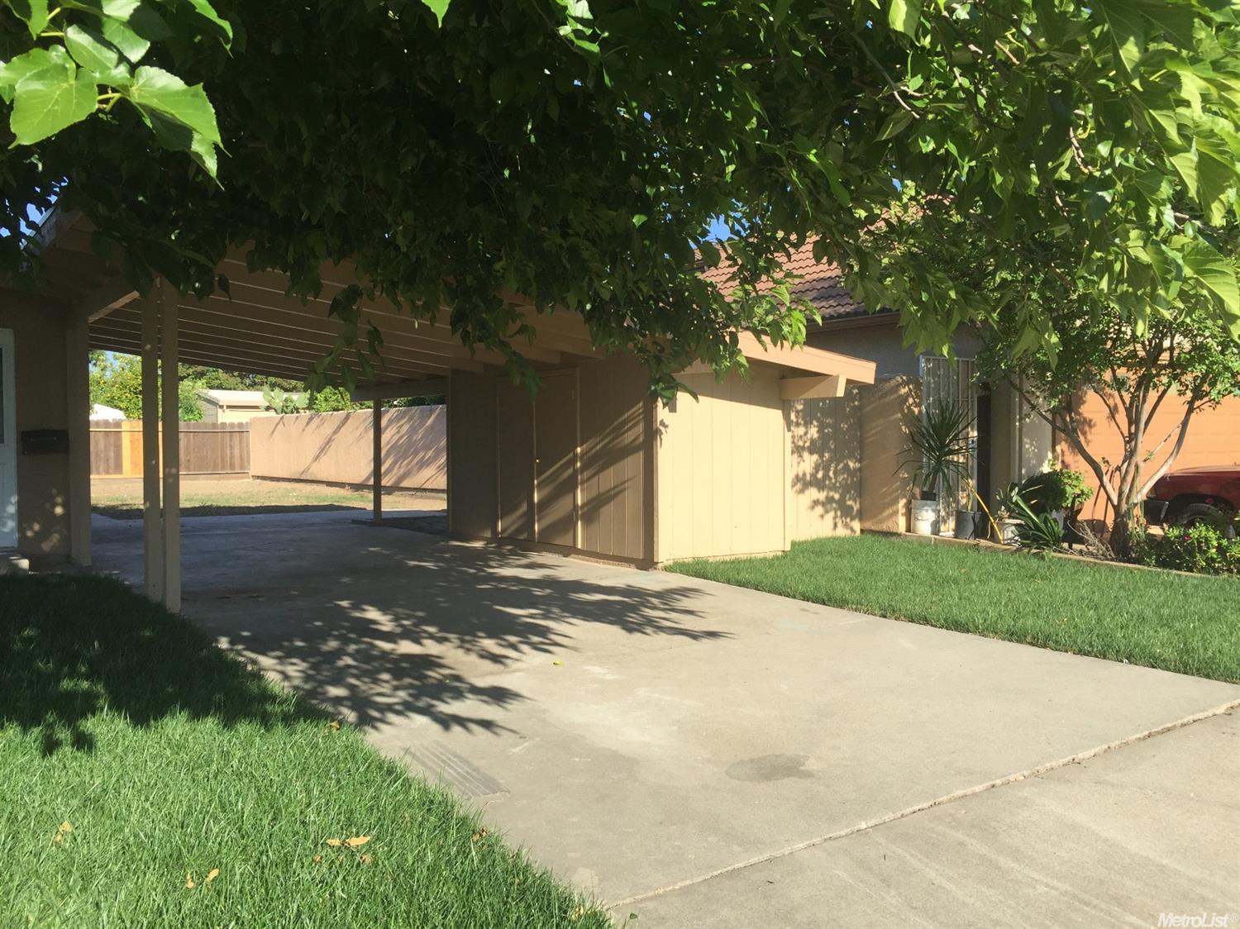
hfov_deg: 61.7
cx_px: 620
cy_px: 464
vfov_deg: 48.2
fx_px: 1038
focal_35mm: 29
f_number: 2.2
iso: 32
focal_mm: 4.15
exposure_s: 1/1041
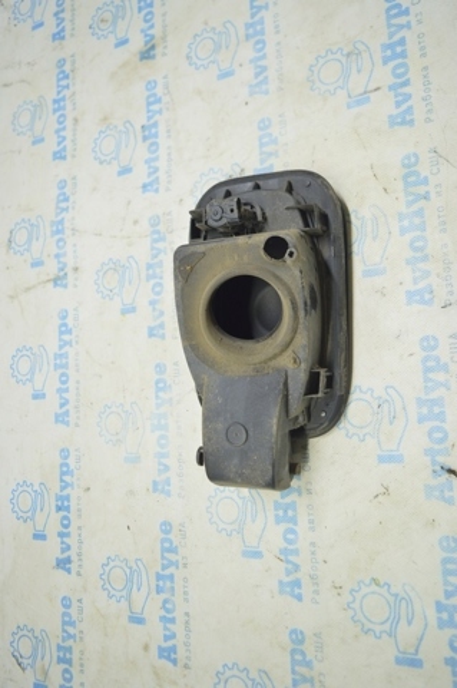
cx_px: 228
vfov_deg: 67.4
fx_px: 515
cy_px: 344
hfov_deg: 47.8
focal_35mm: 27
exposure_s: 1/40
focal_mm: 18
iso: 400
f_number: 3.5
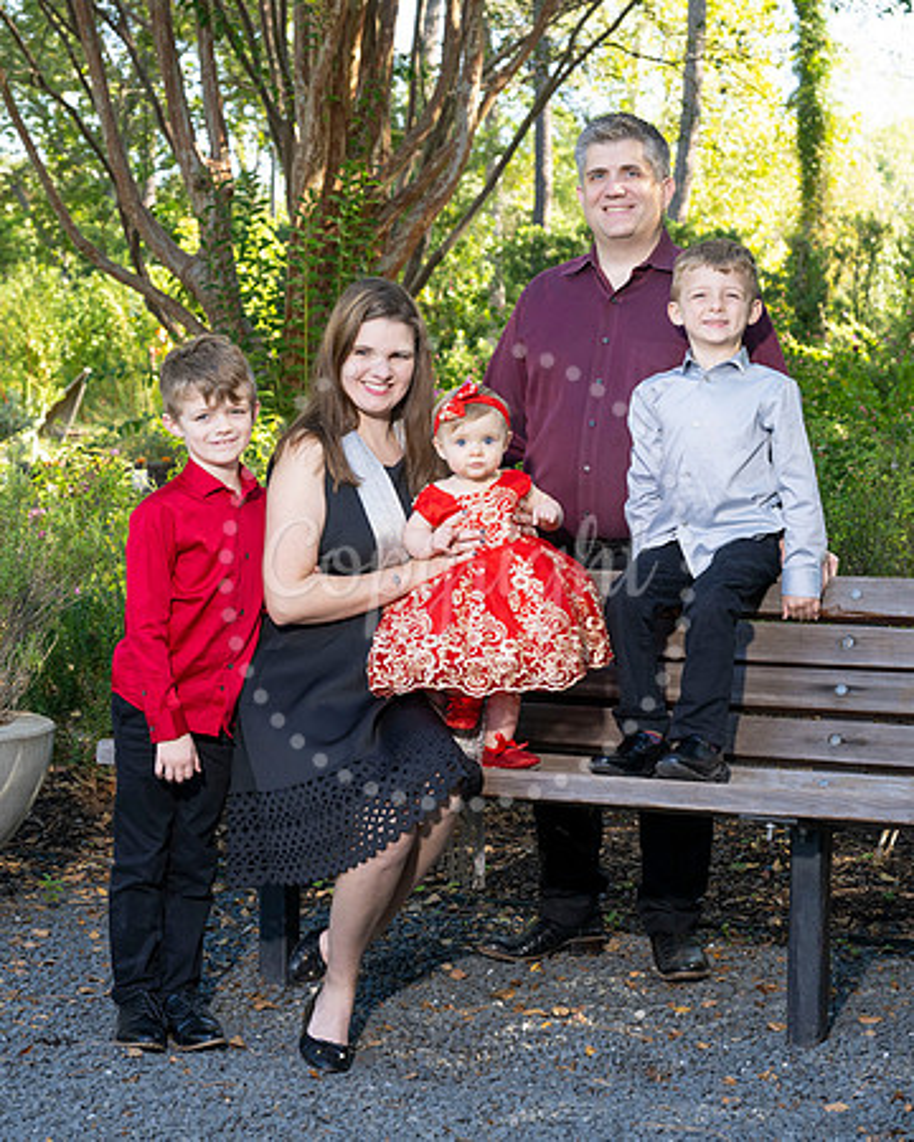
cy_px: 572
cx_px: 407
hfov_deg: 20.5
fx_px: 2526
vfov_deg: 25.5
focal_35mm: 75
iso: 320
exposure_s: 1/160
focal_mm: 52
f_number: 5.6
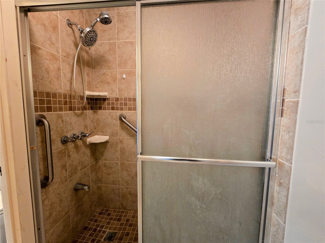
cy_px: 122
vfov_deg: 89.9
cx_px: 162
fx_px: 122
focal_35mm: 13
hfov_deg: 106.2
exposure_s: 1/60
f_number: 2.2
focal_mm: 2.2
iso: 500
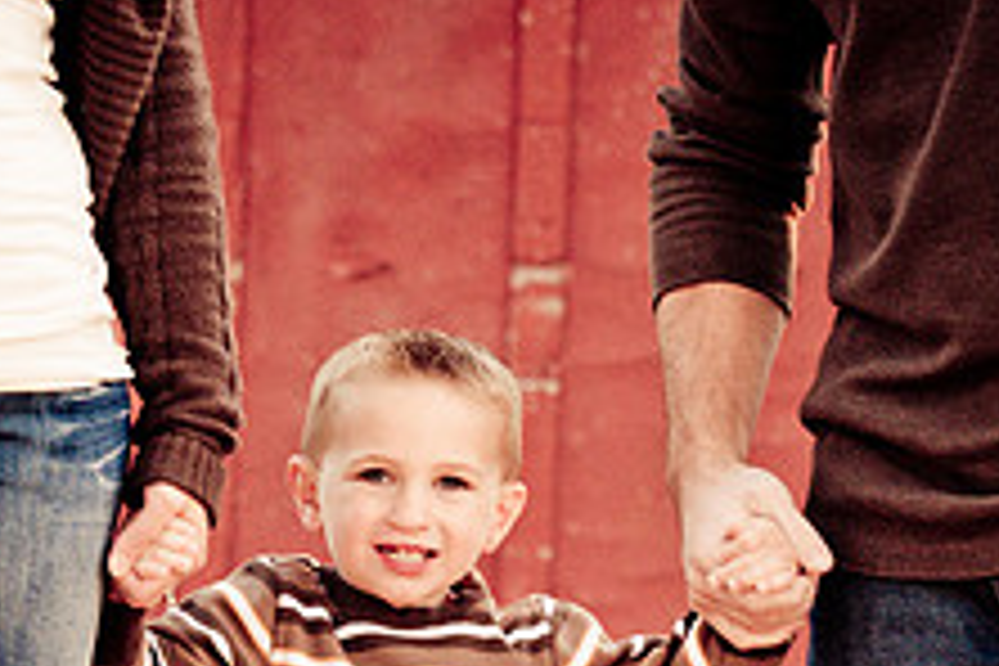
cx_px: 441
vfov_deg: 4.3
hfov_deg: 6.4
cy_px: 848
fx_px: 8907
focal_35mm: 321
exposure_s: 1/200
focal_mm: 82
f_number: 3.5
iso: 800
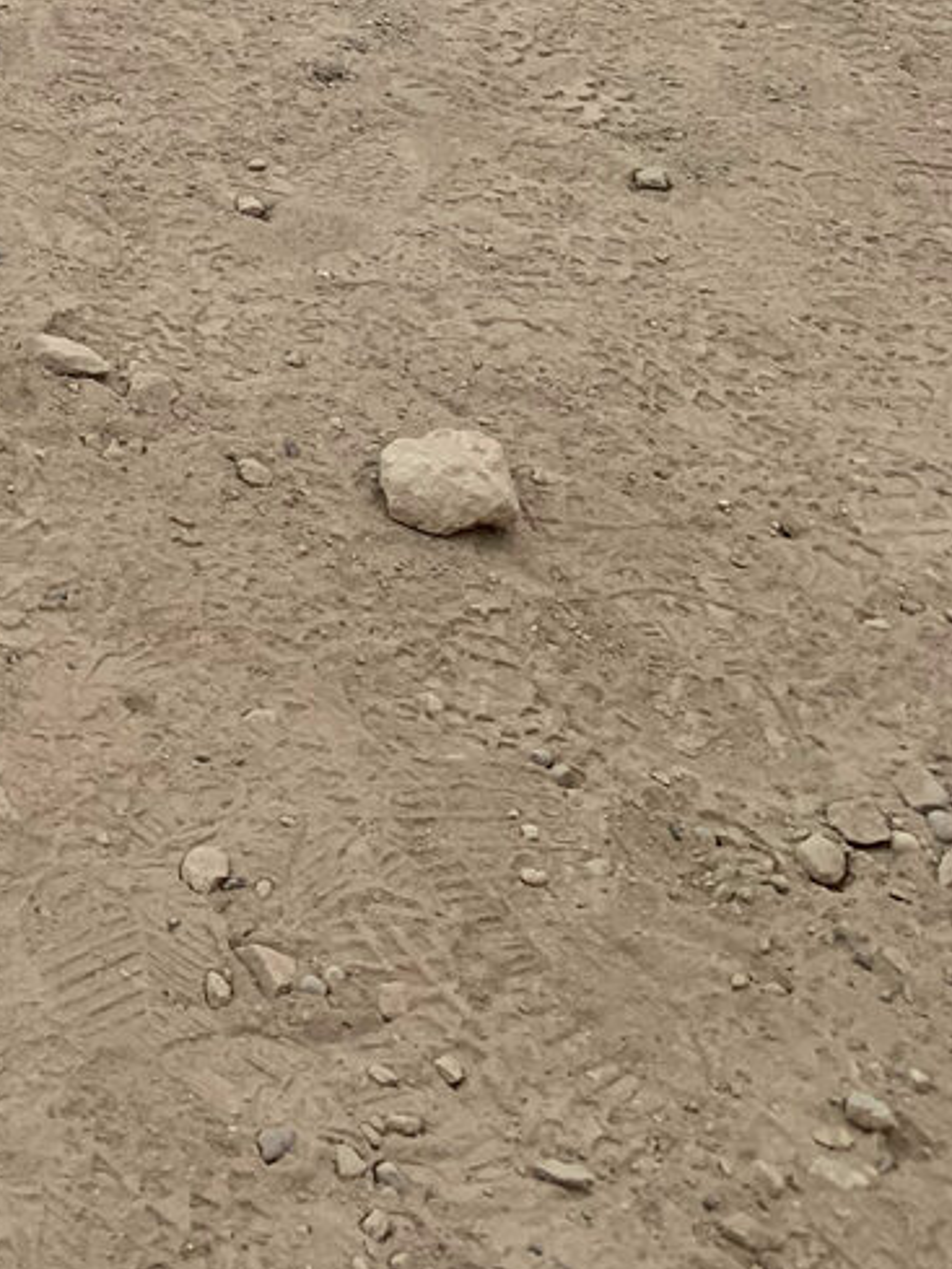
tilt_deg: -24.2
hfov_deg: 15.6
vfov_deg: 20.6
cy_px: -459
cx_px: -599
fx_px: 3116
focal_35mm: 85
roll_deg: -2.3
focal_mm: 4.25
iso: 100
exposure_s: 1/60
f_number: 1.8
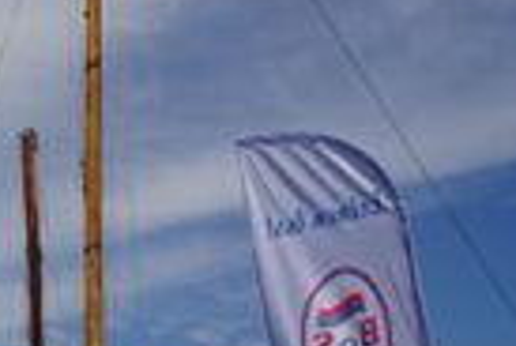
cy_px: 359
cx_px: -117
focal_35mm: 102
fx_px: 1465
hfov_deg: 18.8
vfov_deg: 13.3
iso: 100
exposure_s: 1/800
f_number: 7.1
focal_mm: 35
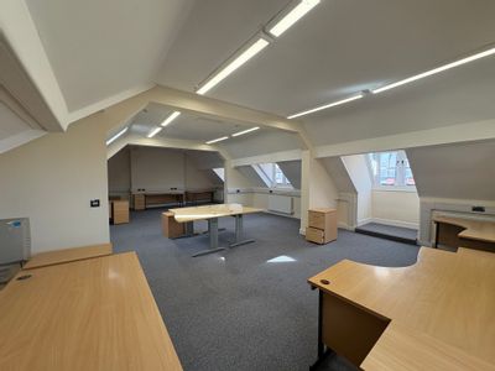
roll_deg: +0.0
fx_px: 200
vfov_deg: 85.7
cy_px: 186
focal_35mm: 14
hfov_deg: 102.1
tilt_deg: -1.9
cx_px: 248
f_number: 2.2
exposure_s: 1/111
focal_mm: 2.22
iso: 80
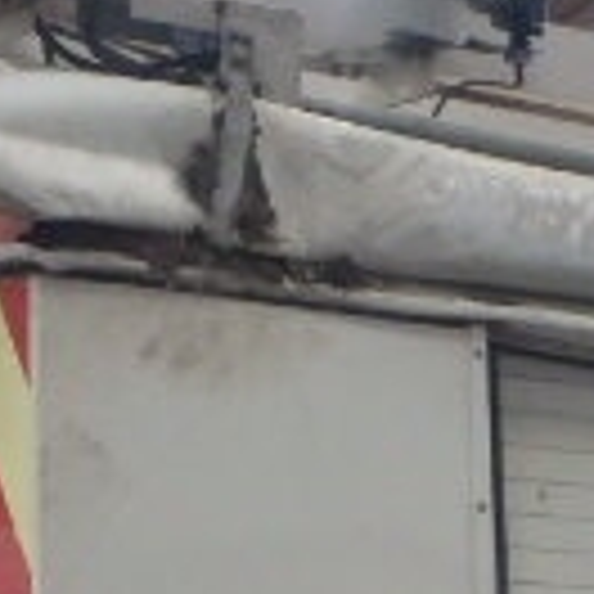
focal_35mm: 120
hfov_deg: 13.9
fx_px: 2330
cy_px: 909
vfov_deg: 13.6
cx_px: 814
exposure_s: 1/125
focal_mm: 5
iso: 800
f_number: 3.9
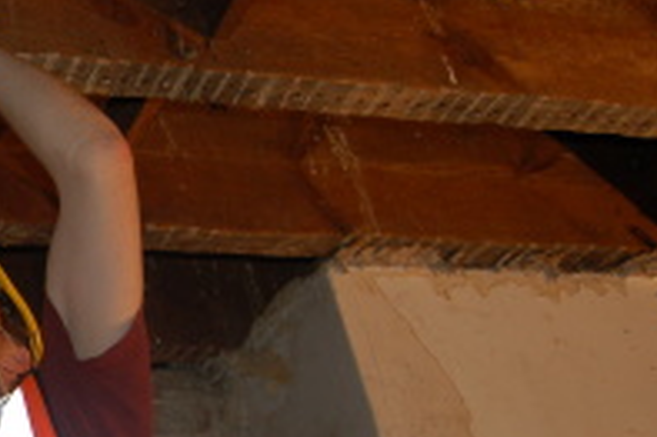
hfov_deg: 25.6
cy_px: 310
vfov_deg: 19.3
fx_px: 1276
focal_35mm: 70
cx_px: -150
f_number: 3.5
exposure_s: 1/60
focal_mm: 18
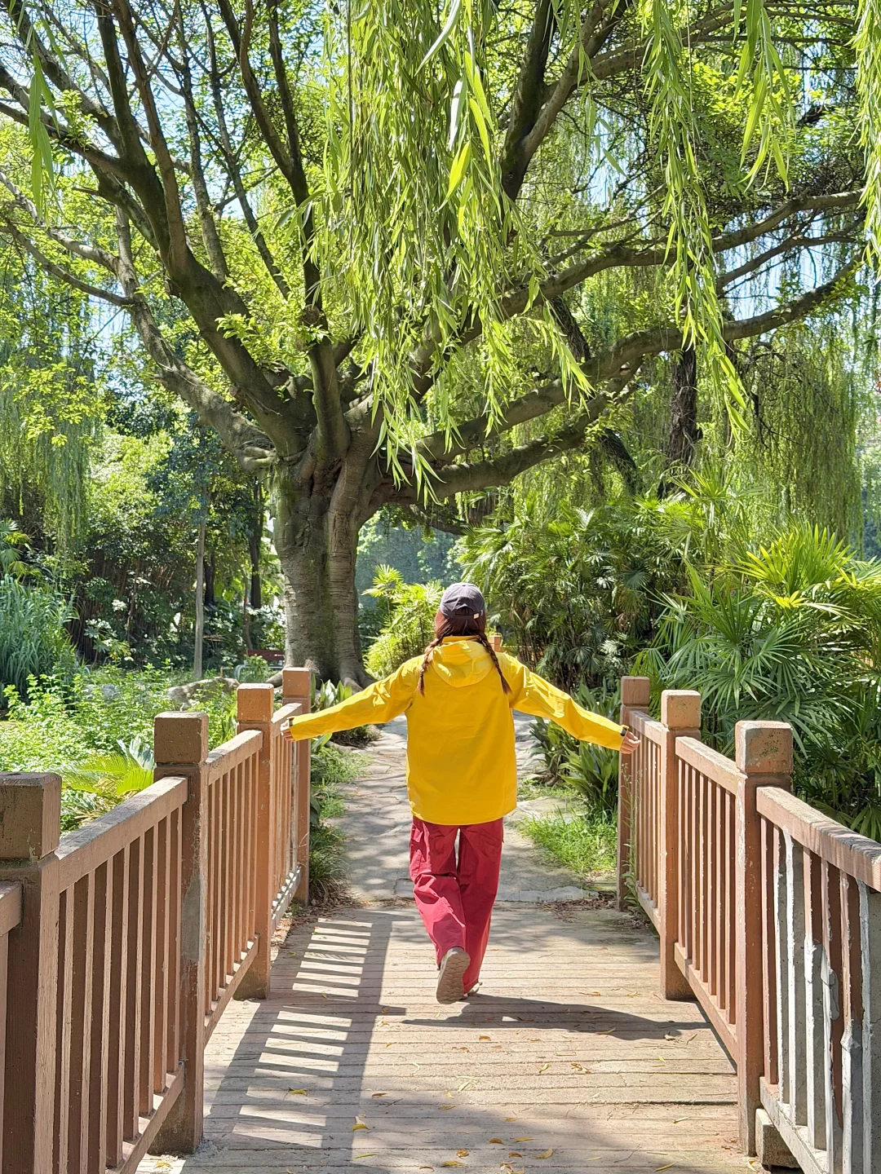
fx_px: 1629
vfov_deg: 39.7
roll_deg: -0.5
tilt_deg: +1.4
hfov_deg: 30.3
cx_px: 440
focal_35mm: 48
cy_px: 587
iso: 64
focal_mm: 6.76
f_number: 1.78
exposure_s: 1/885
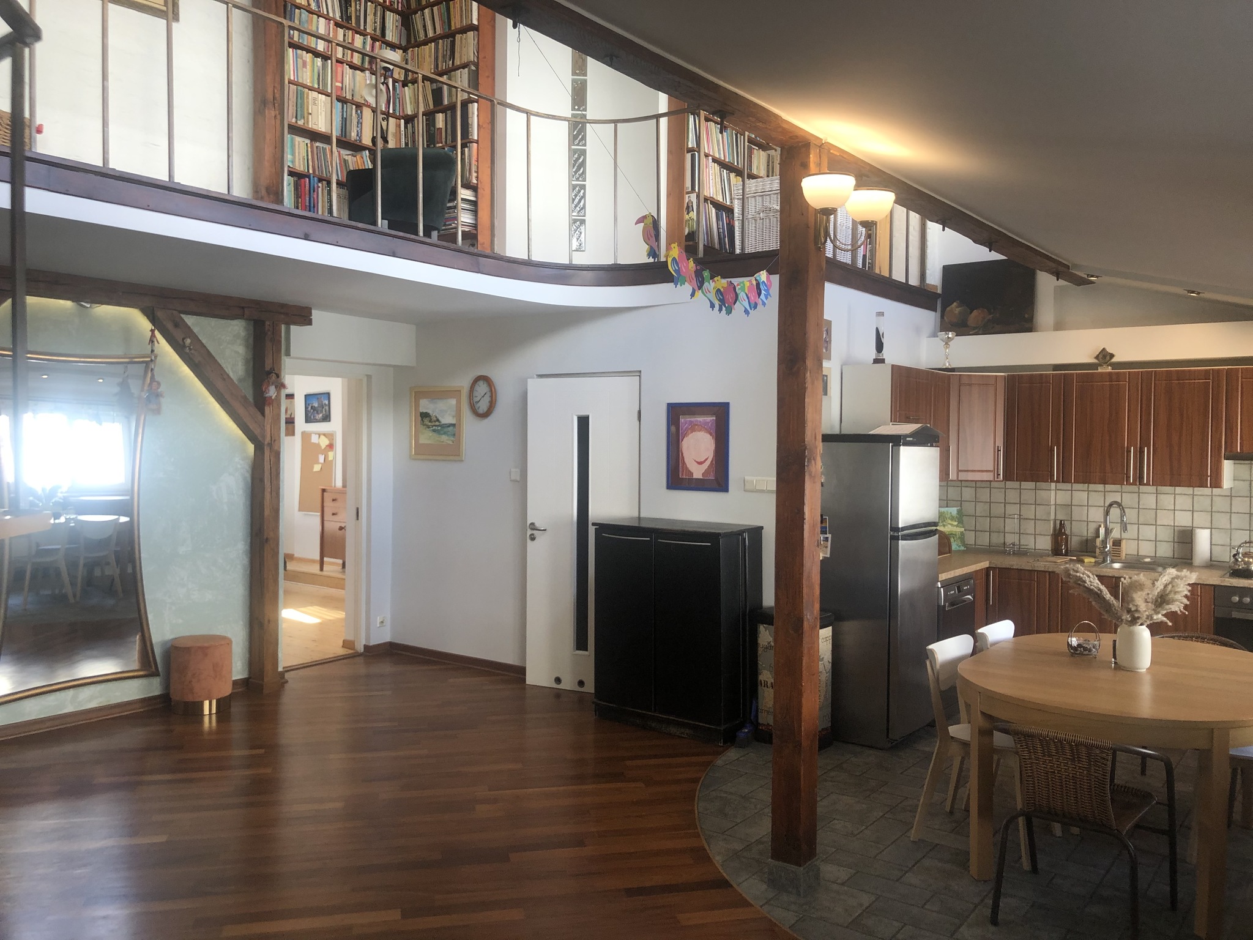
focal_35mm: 28
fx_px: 1014
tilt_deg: -0.2
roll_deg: -0.1
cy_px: 470
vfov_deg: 49.7
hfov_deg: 63.4
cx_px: 626
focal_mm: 3.99
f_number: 1.8
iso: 32
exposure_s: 1/100
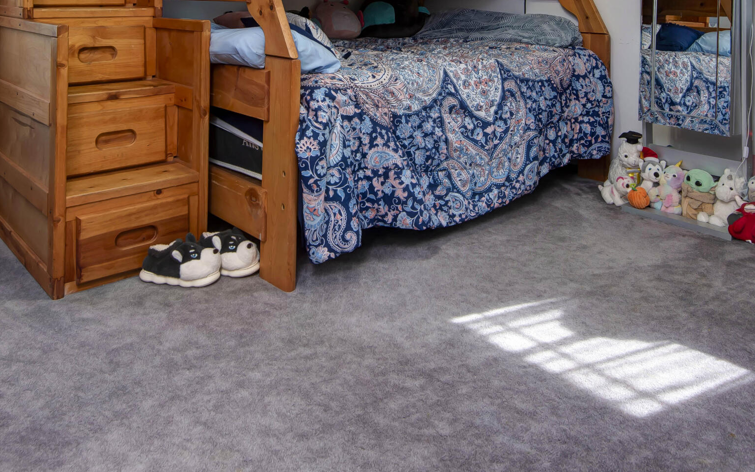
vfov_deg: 35.5
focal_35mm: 32
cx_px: 372
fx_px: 659
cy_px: -6
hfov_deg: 59.6
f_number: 6.3
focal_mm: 16
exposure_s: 1/50
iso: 200
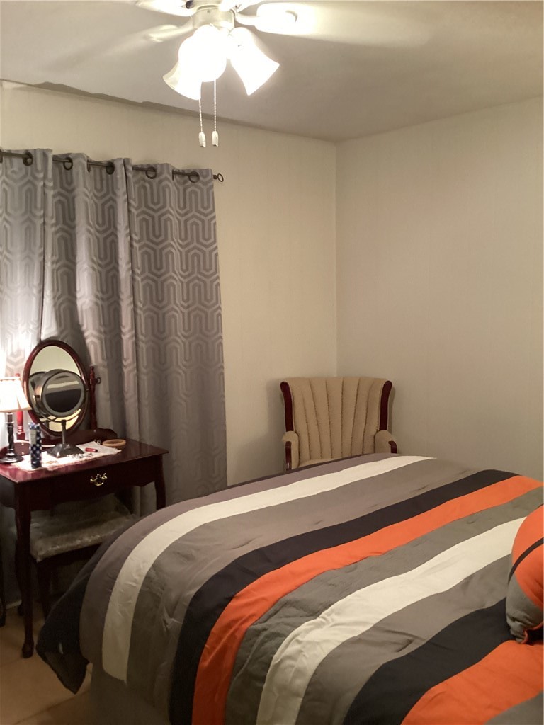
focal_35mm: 31
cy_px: 362
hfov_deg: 45.4
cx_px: 272
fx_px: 650
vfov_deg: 58.4
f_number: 2.4
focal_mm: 3.3
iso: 400
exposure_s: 1/40
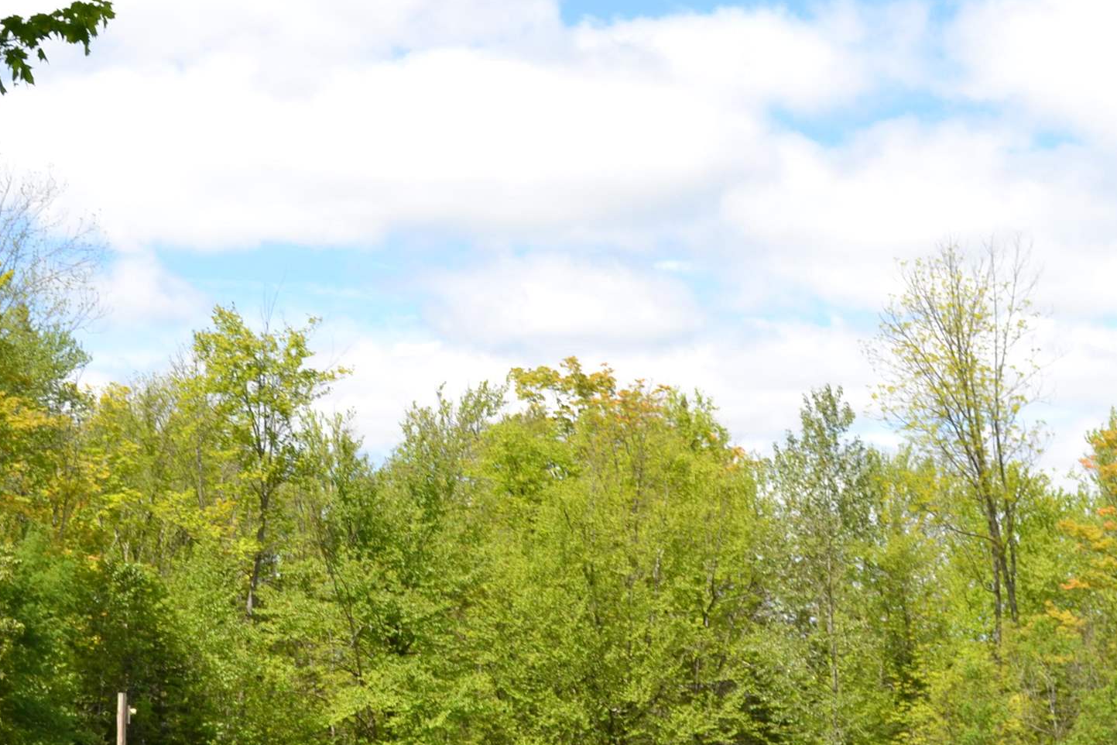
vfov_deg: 16.4
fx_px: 2575
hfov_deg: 24.4
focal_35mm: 83
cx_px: 471
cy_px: 493
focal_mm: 26
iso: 100
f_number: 7.1
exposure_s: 1/200
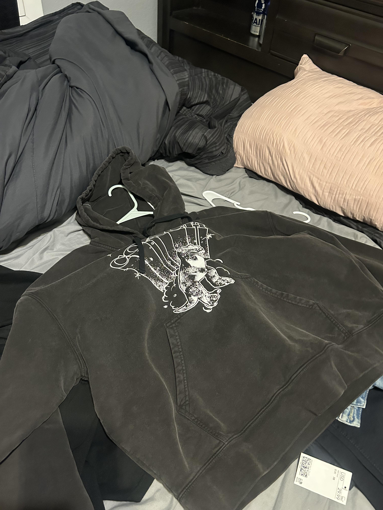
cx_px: 192
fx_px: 384
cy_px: 255
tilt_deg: -45.9
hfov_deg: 53.1
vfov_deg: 67.3
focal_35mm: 26
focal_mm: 5.7
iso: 500
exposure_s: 1/30
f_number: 1.5
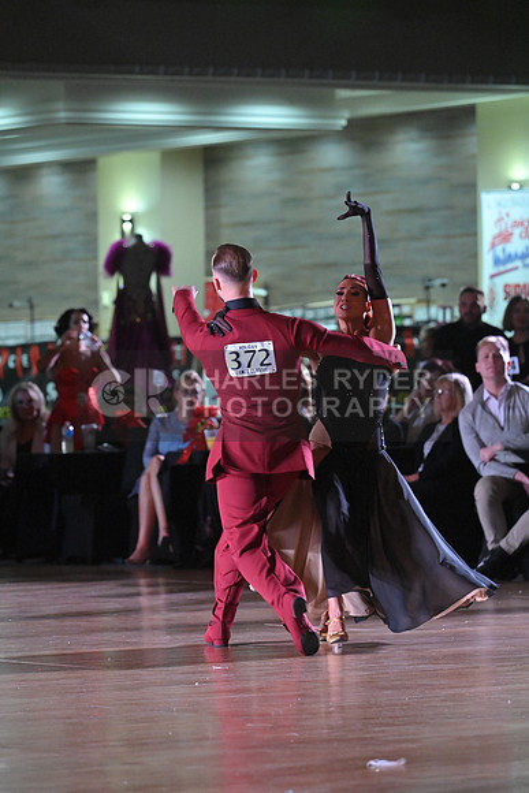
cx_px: 264
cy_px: 396
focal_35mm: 200
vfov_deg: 10.3
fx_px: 4405
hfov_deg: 6.9
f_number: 5.6
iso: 6400
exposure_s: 1/400
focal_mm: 200
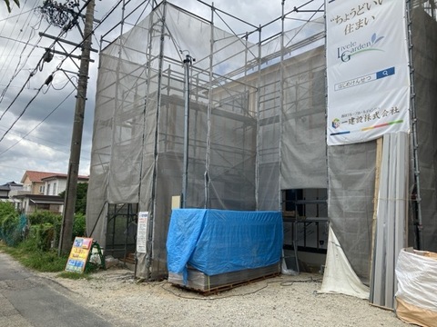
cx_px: 218
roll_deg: -3.1
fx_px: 353
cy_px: 164
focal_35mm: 28
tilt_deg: +10.1
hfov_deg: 63.4
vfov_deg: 49.7
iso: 32
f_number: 1.8
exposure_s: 1/810
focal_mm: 3.99
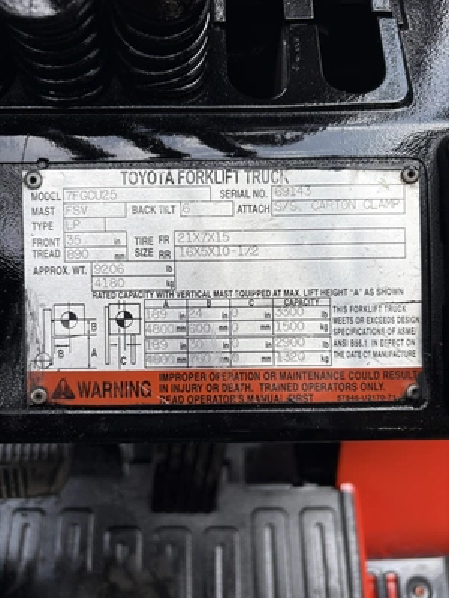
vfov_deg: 67.3
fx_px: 450
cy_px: 299
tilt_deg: -66.9
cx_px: 224
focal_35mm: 26
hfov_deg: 53.1
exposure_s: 1/716
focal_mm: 5.96
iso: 50
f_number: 1.6
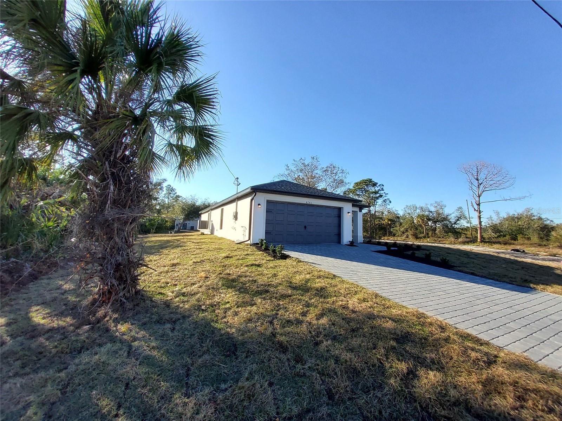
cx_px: 281
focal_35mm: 13
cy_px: 210
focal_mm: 1.13
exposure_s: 1/742
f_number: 2.2
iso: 50
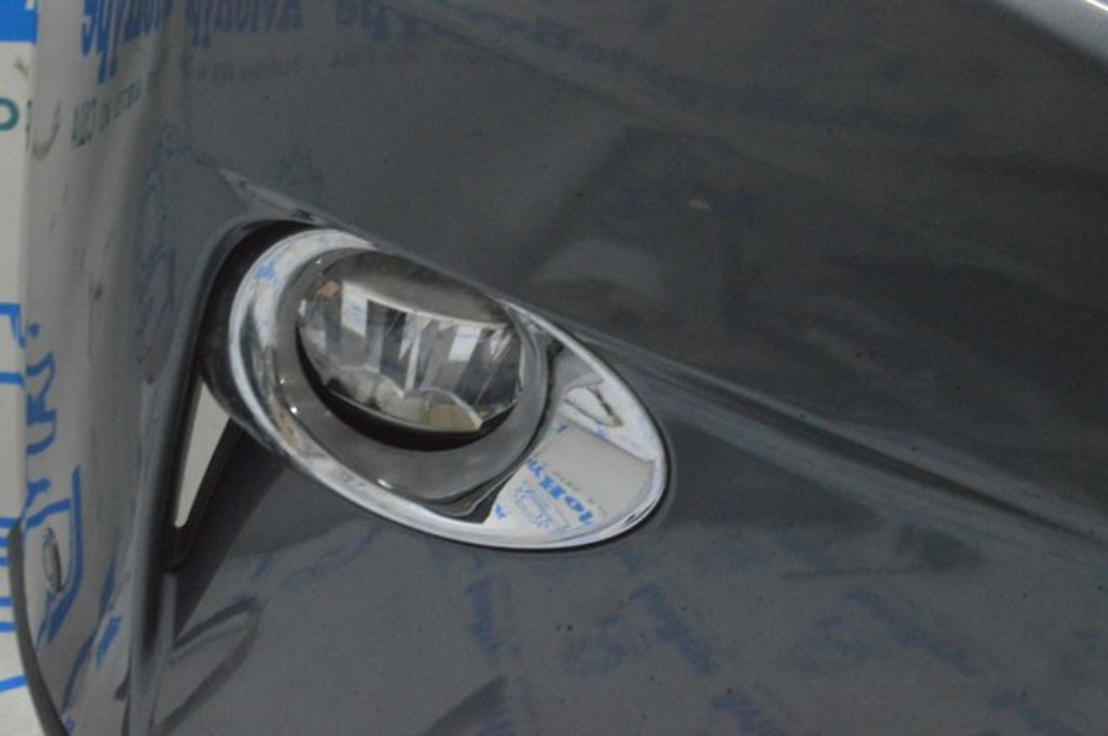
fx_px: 2536
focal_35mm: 82
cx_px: 554
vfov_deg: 16.5
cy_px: 368
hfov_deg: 24.6
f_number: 20
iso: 6400
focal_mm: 55
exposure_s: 1/15
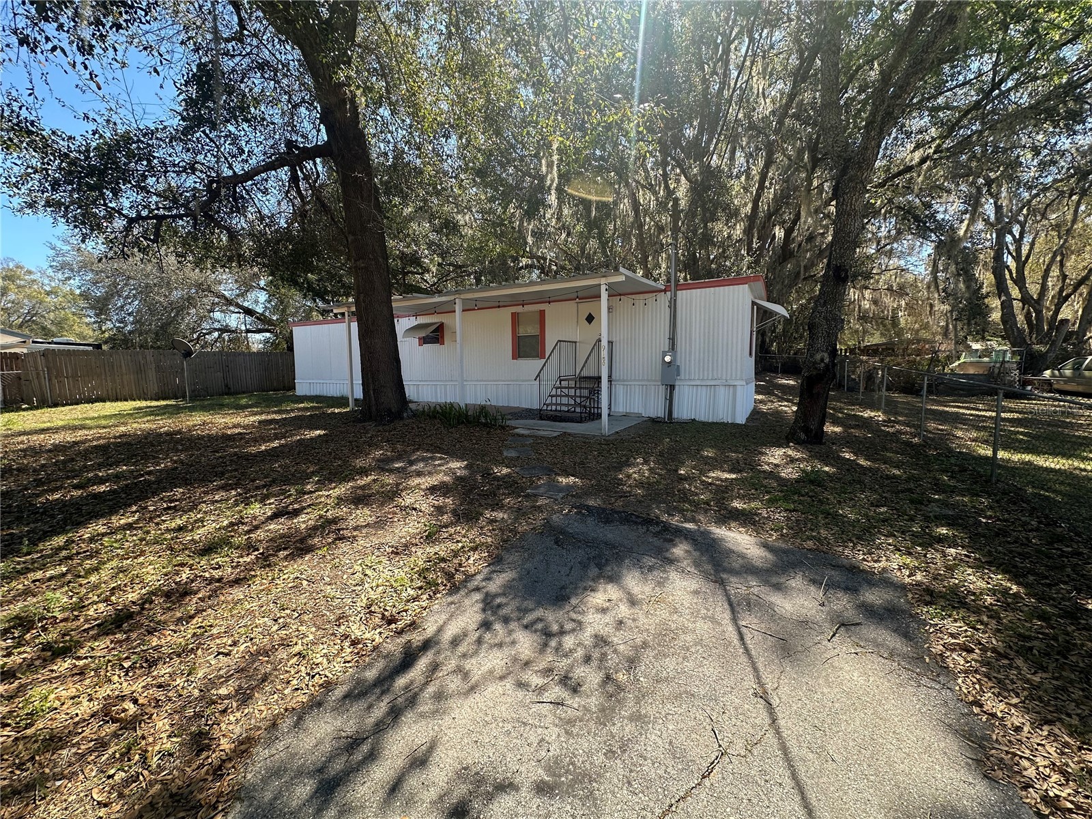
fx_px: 442
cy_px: 410
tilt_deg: -5.0
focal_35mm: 14
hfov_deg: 102.1
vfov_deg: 85.7
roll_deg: +0.7
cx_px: 546
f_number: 2.2
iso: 40
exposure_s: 1/340
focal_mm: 2.22
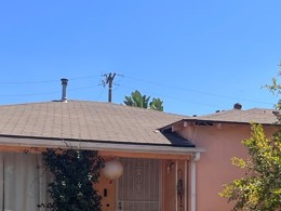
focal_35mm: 64
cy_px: 207
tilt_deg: +0.0
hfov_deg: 30.3
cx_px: 132
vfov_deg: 22.1
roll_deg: -0.7
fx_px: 520
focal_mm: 5.1
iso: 50
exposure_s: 1/2410
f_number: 1.6
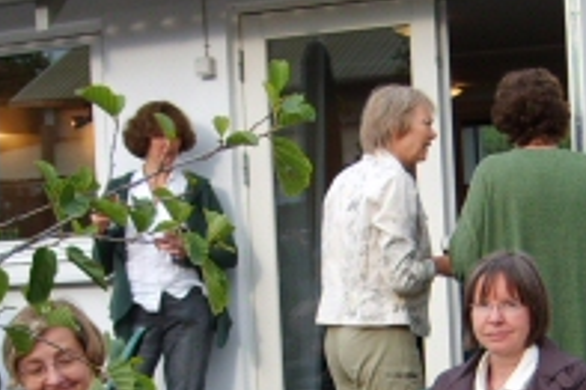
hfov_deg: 18.3
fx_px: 1805
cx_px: 422
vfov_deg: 12.2
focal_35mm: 111
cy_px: 396
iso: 50
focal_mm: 5.8
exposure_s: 1/180
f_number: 2.8
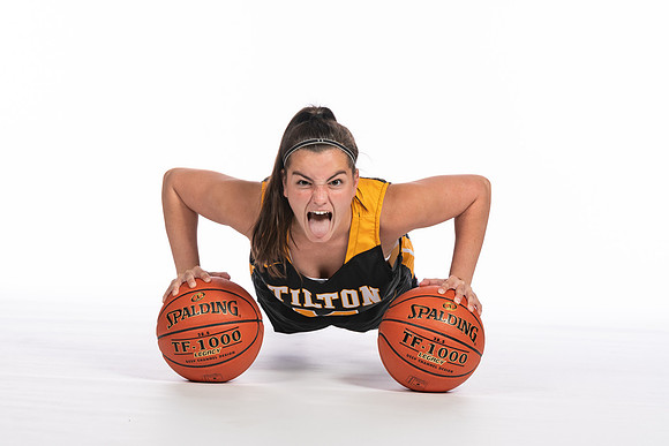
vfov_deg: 8.7
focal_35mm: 158
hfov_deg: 13.0
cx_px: 334
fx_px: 2927
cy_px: 223
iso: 100
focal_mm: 105
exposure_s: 1/100
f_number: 5.6
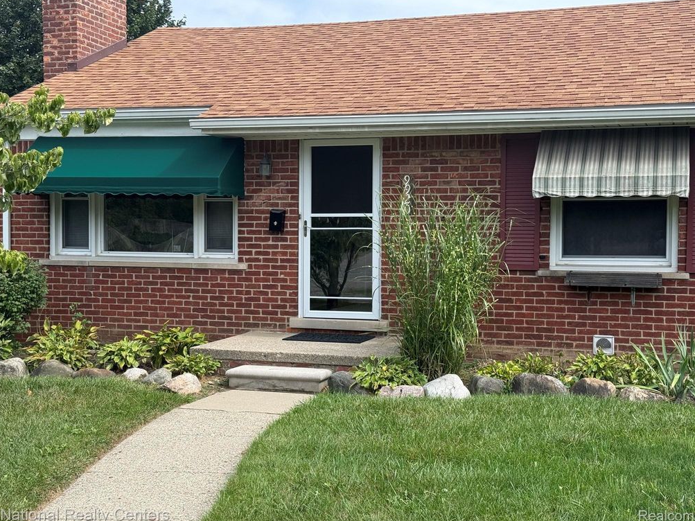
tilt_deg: -2.0
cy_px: 260
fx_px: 984
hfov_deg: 38.9
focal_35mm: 49
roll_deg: +0.1
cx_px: 352
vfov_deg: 29.7
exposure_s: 1/2976
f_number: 1.78
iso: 80
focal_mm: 6.76
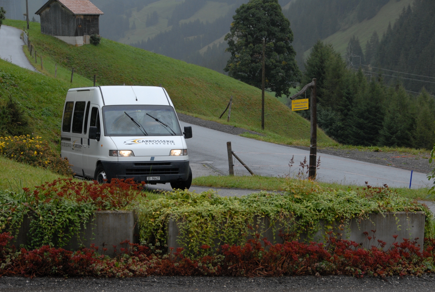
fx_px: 1180
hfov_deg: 20.9
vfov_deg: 14.1
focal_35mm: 98
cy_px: 146
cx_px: 218
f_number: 8
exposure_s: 1/250
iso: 320
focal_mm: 65
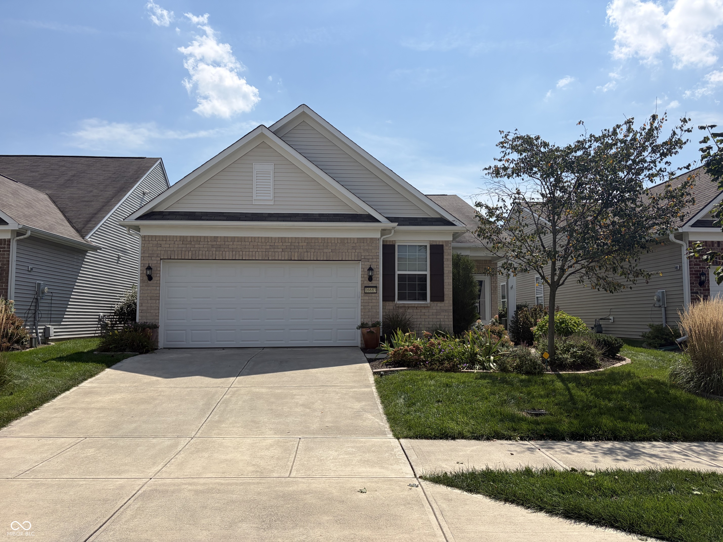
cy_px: 271
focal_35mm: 26
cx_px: 362
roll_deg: +0.9
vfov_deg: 53.1
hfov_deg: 67.3
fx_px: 543
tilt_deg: +6.1
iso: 50
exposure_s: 1/6329
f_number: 1.6
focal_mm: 5.96
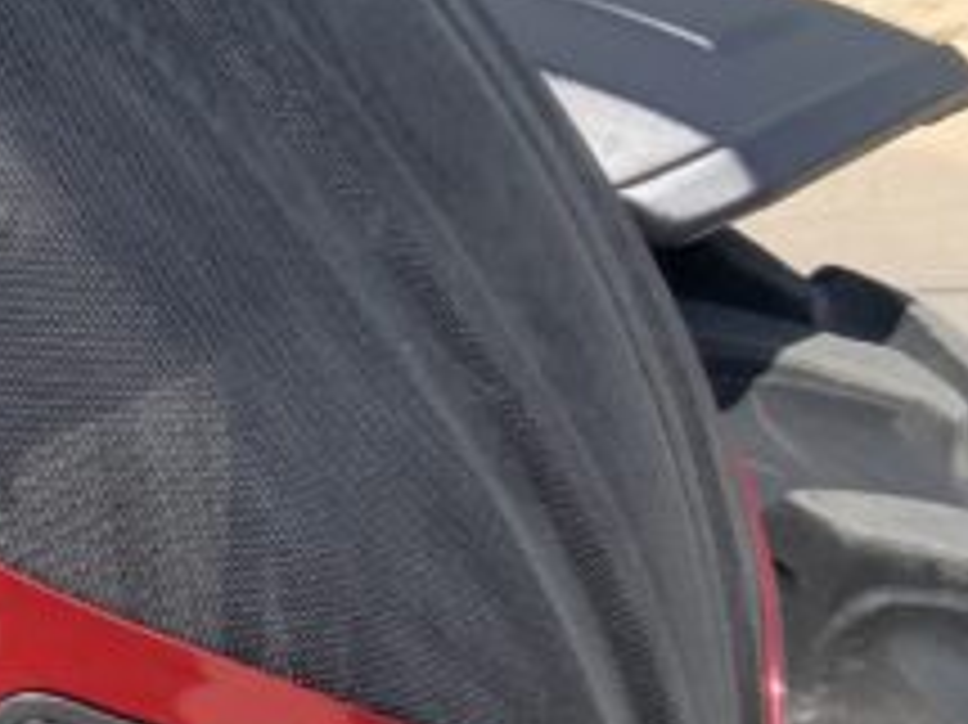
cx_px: -576
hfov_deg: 13.3
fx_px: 3857
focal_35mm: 138
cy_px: 189
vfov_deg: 10.7
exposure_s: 1/657
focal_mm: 3
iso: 16
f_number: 1.8
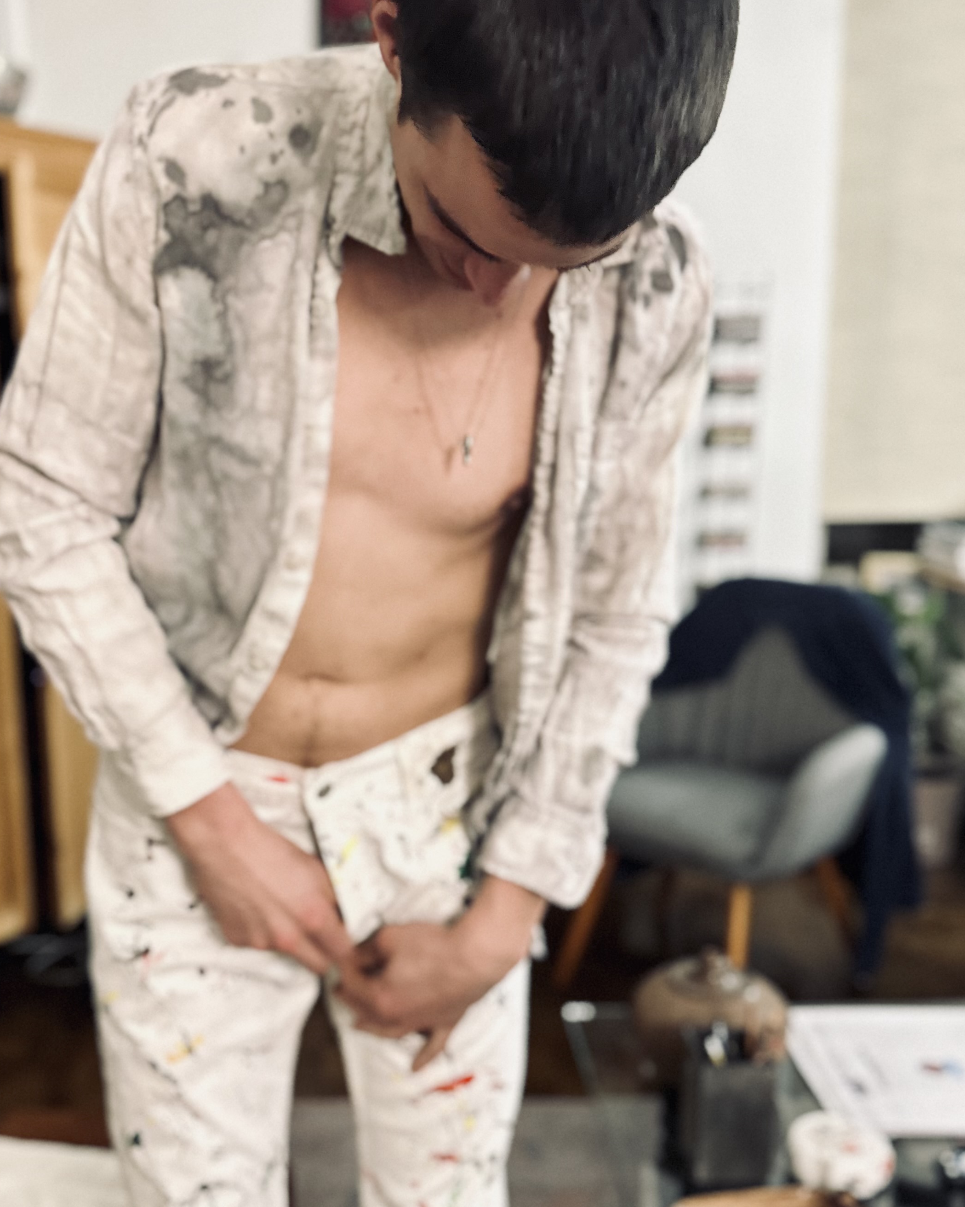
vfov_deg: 50.3
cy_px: 614
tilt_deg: -10.6
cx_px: 417
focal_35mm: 36
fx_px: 1285
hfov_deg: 41.1
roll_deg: +0.0
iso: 1000
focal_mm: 6.86
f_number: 1.78
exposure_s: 1/30
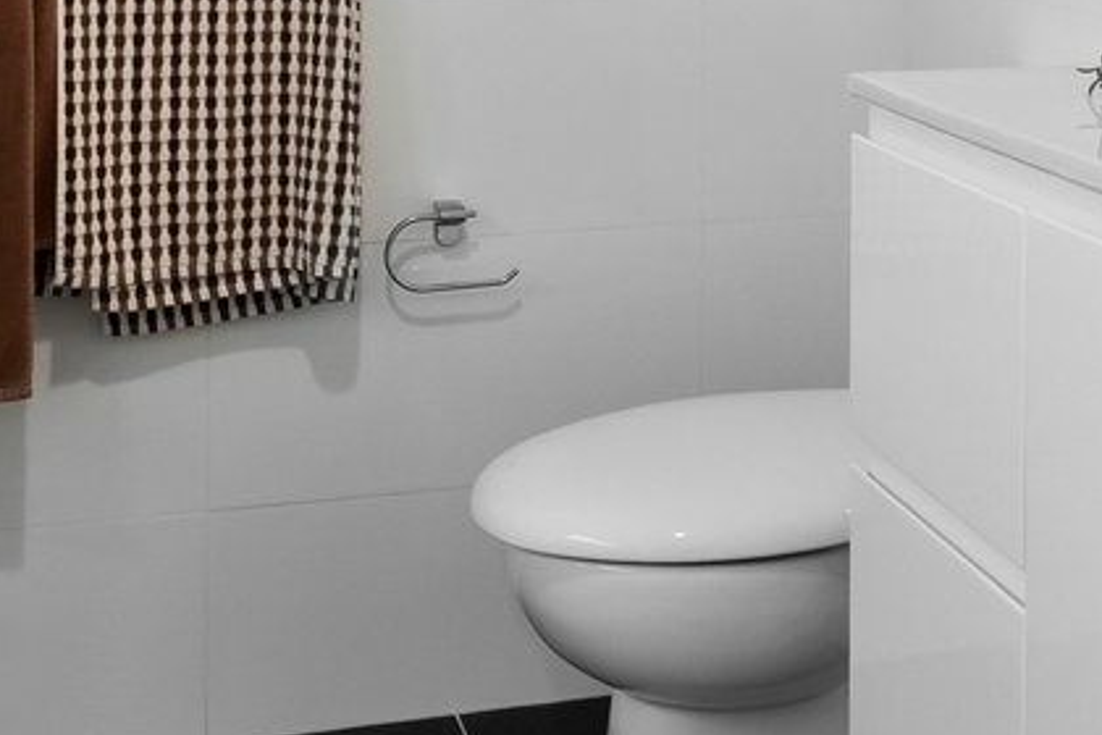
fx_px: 1959
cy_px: -205
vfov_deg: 19.7
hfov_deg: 31.3
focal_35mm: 64
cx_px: 693
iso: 3200
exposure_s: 1/13
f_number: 9
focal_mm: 14
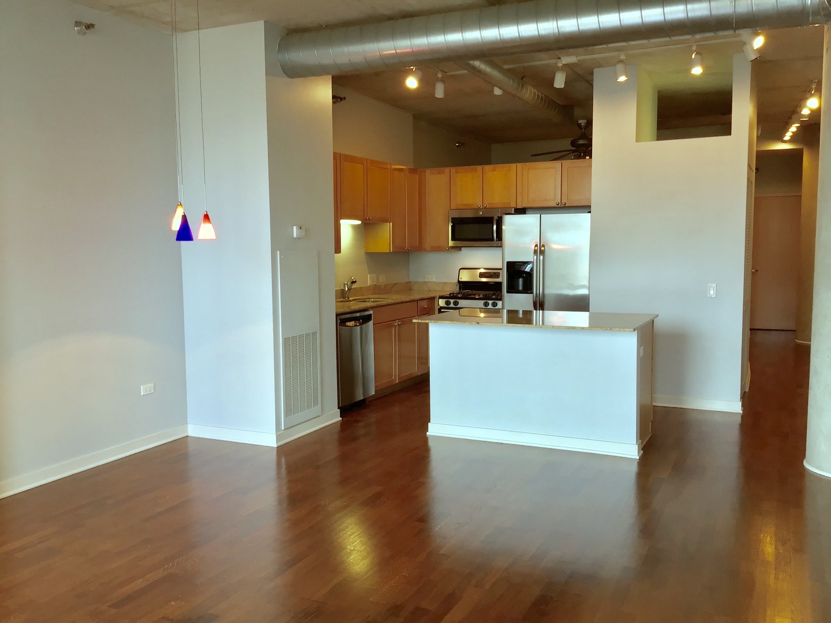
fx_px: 744
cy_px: 312
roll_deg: +1.6
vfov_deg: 45.4
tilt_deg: -5.9
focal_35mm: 31
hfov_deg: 58.4
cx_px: 416
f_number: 2.4
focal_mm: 3.3
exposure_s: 1/30
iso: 50
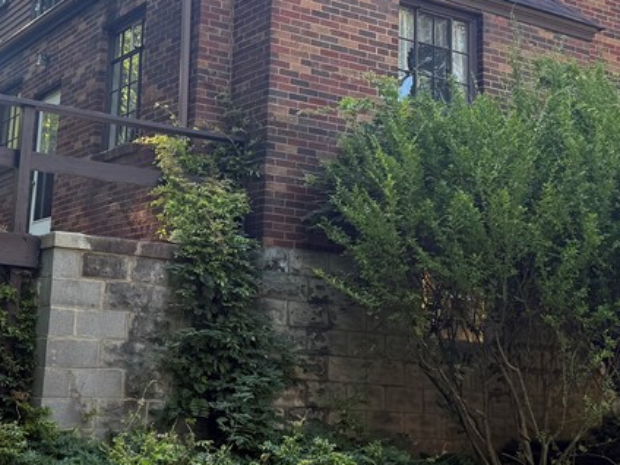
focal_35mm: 58
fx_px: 1039
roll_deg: -2.5
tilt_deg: +12.2
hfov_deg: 33.0
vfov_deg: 25.1
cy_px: 142
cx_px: 208
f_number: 1.78
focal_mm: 6.76
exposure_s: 1/356
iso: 100
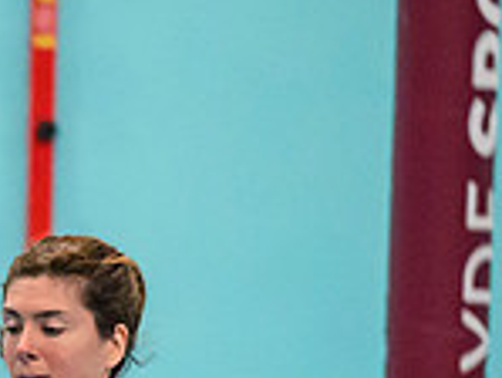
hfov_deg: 1.7
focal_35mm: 1170
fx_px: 16981
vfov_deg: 1.3
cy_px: 680
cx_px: -582
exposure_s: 1/1000
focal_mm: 200
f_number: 2.8
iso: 8000
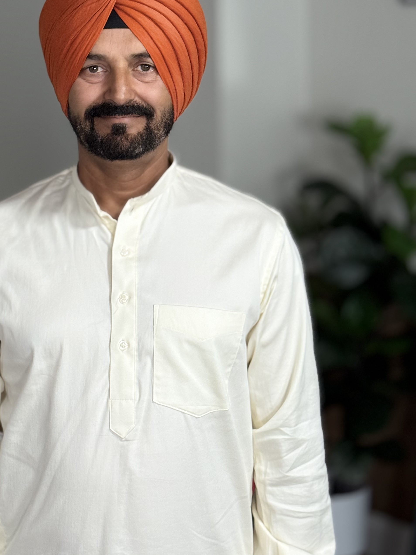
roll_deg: +1.2
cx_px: 120
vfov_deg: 25.4
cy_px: 143
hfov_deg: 19.3
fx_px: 1218
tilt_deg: -4.2
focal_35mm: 76
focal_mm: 6.76
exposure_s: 1/60
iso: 160
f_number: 1.78
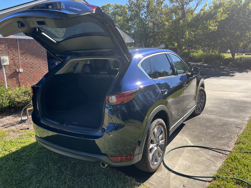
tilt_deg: -12.8
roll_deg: +0.7
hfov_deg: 67.3
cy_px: 94
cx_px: 126
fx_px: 189
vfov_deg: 53.1
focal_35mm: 26
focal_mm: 5.1
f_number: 1.6
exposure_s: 1/891
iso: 50
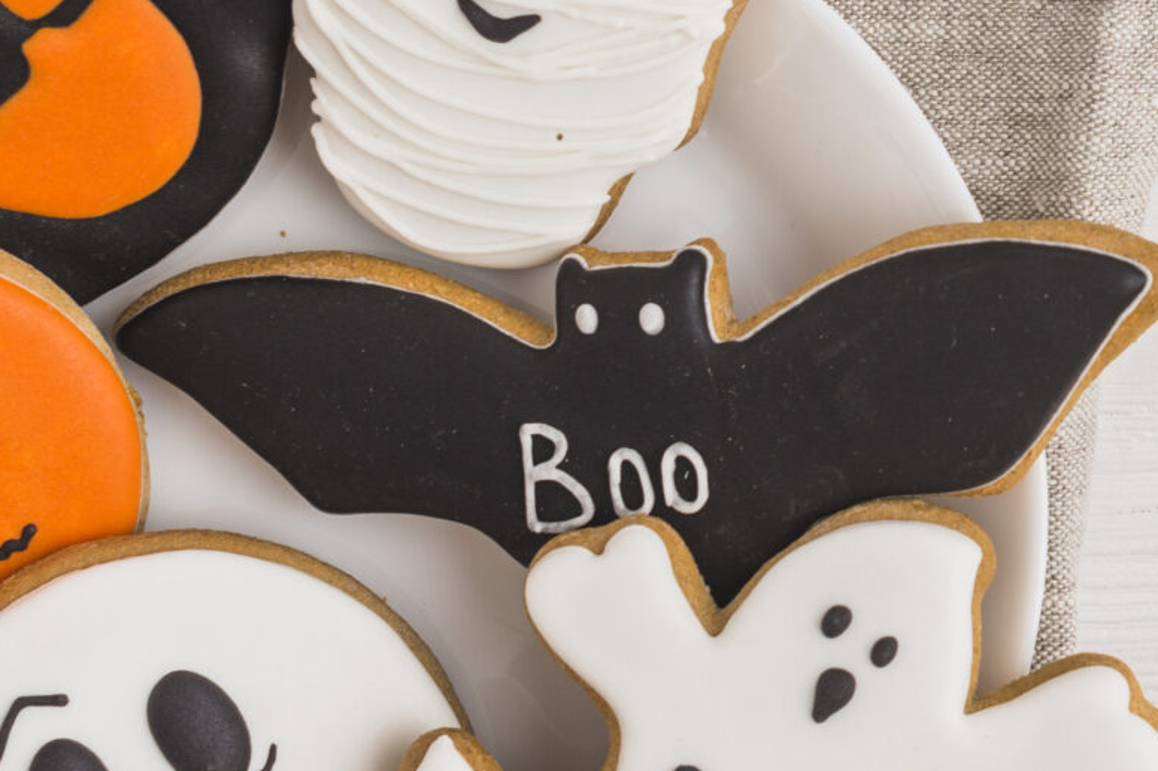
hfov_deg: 12.2
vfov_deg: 8.3
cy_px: 4
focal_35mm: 165
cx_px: 1331
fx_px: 5306
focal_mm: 50
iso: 200
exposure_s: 1/160
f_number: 7.1
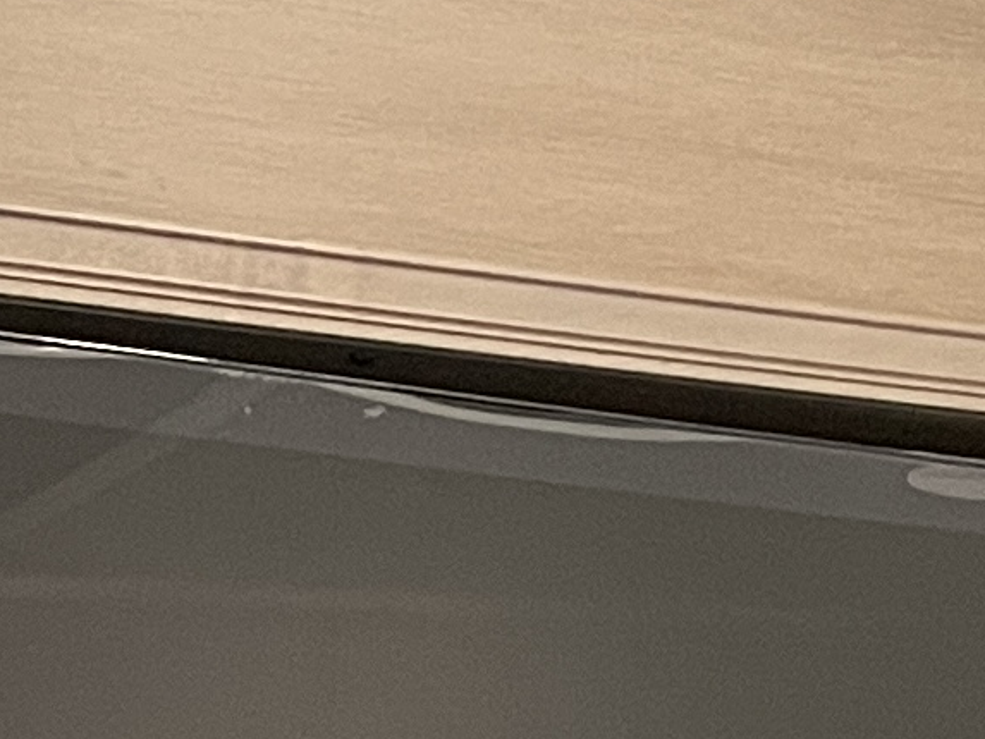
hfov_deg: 10.6
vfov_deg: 7.0
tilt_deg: -1.6
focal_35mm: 183
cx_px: -253
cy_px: 2435
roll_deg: -0.5
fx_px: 5208
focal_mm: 4.2
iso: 250
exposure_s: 1/59
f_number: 1.6
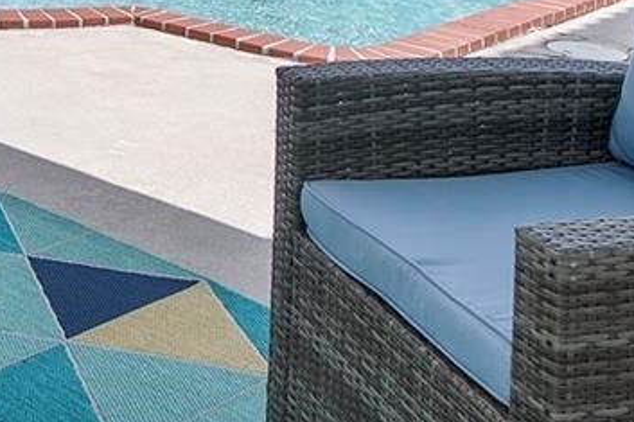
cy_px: -284
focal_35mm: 68
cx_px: -221
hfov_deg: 25.1
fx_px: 1197
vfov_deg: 17.2
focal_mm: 10
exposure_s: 1/1000
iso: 100
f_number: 4.5
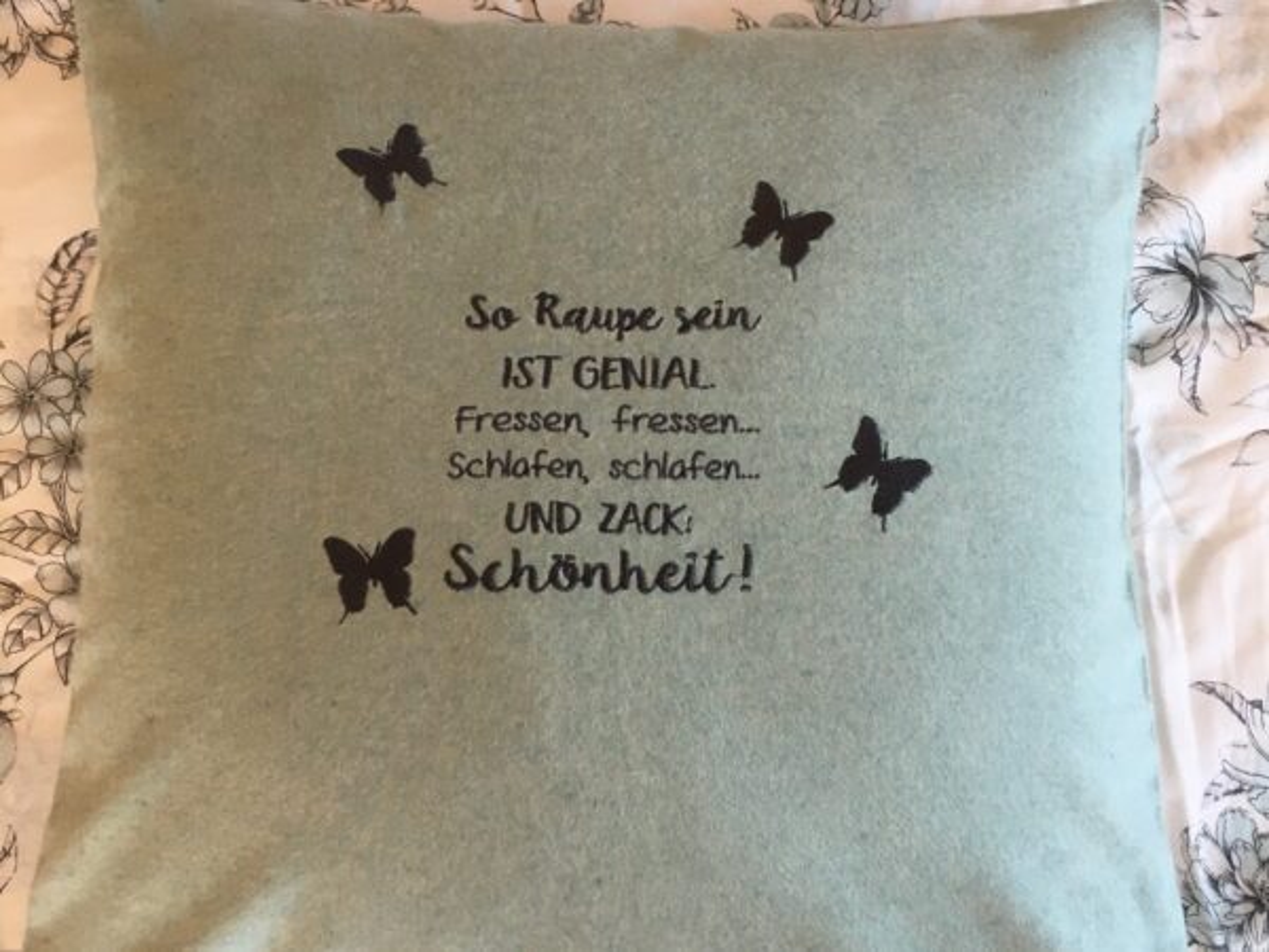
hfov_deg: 61.7
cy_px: 476
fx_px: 1063
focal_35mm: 29
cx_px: 634
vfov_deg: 48.2
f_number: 2.2
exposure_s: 1/33
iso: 40
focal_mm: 4.15
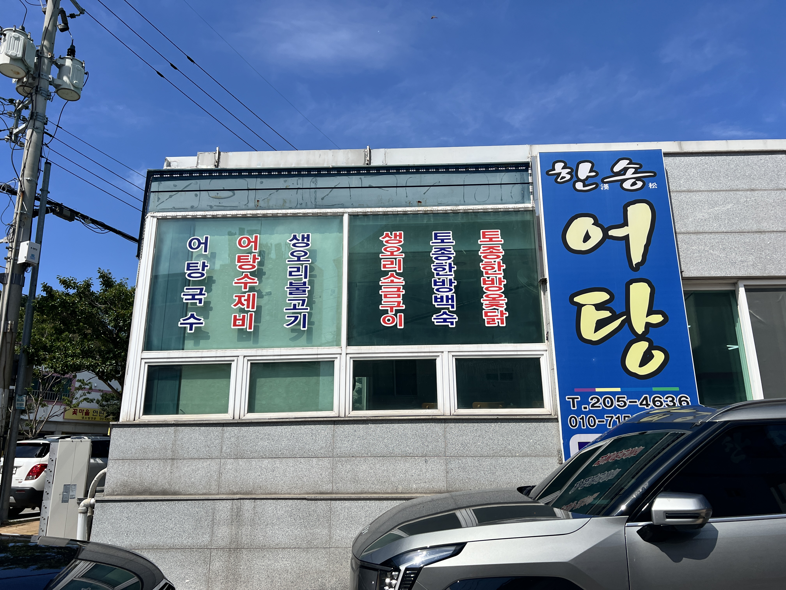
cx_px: 393
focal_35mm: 26
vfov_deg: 53.1
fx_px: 590
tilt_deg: +15.9
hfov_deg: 67.3
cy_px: 295
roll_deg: +0.2
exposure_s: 1/6579
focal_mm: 5.7
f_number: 1.5
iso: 50
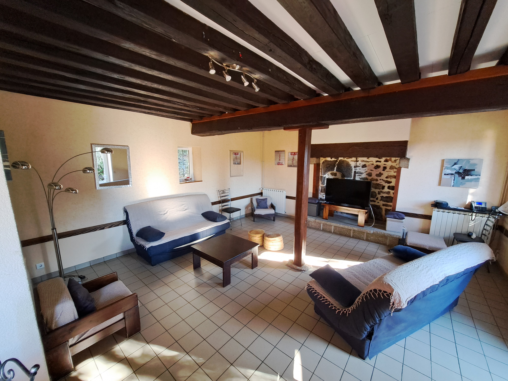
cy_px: 190
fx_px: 191
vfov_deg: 89.9
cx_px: 254
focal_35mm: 13
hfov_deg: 106.2
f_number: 2.2
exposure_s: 1/50
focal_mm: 1.74
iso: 250
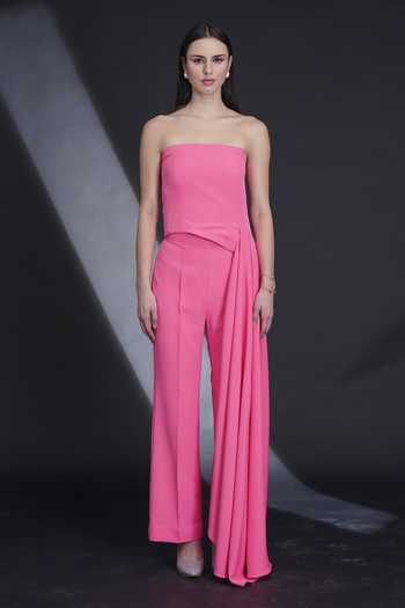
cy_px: 304
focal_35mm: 66
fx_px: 1114
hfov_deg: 20.6
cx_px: 202
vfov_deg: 30.5
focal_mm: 66
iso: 250
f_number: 3.2
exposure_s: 1/80
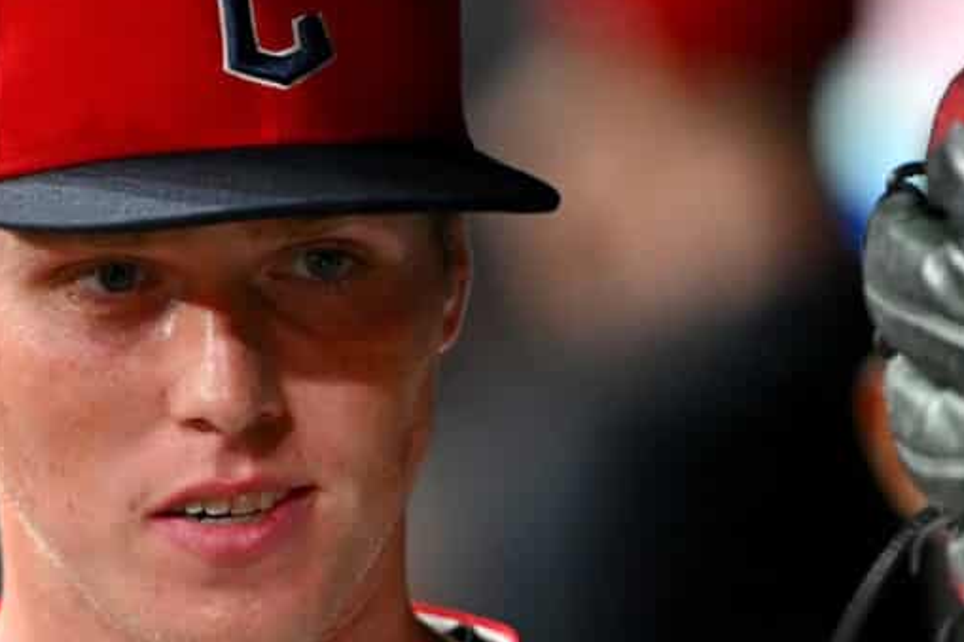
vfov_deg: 1.1
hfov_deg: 1.6
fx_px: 33674
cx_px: 292
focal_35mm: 1258
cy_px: 624
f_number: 2.8
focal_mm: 400
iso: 2500
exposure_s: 1/800
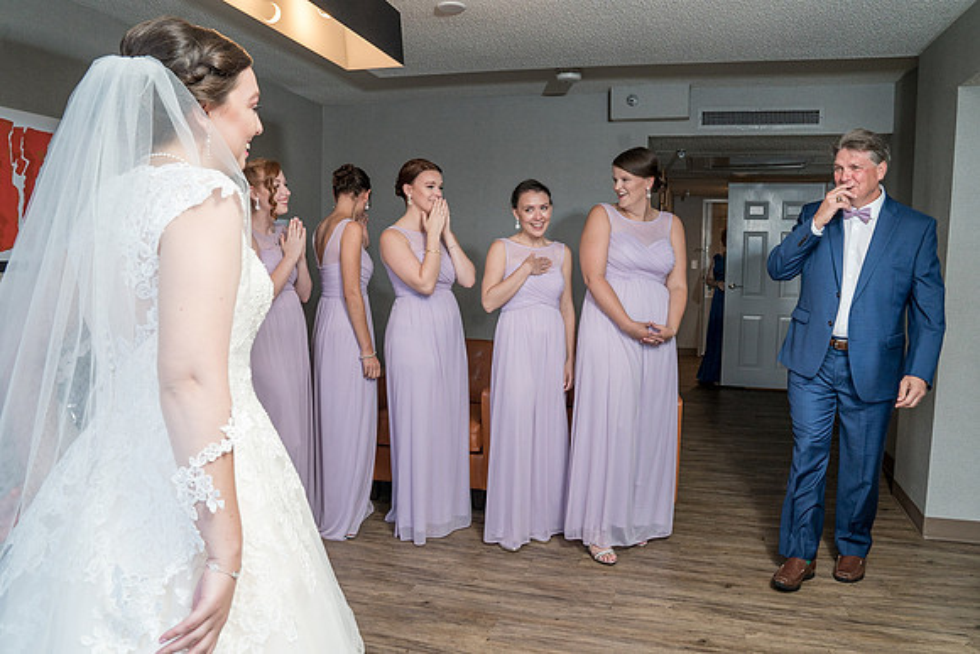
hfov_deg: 70.2
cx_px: 497
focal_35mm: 26
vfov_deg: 50.3
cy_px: 327
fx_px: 697
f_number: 6.3
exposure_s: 1/200
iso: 1000
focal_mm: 24
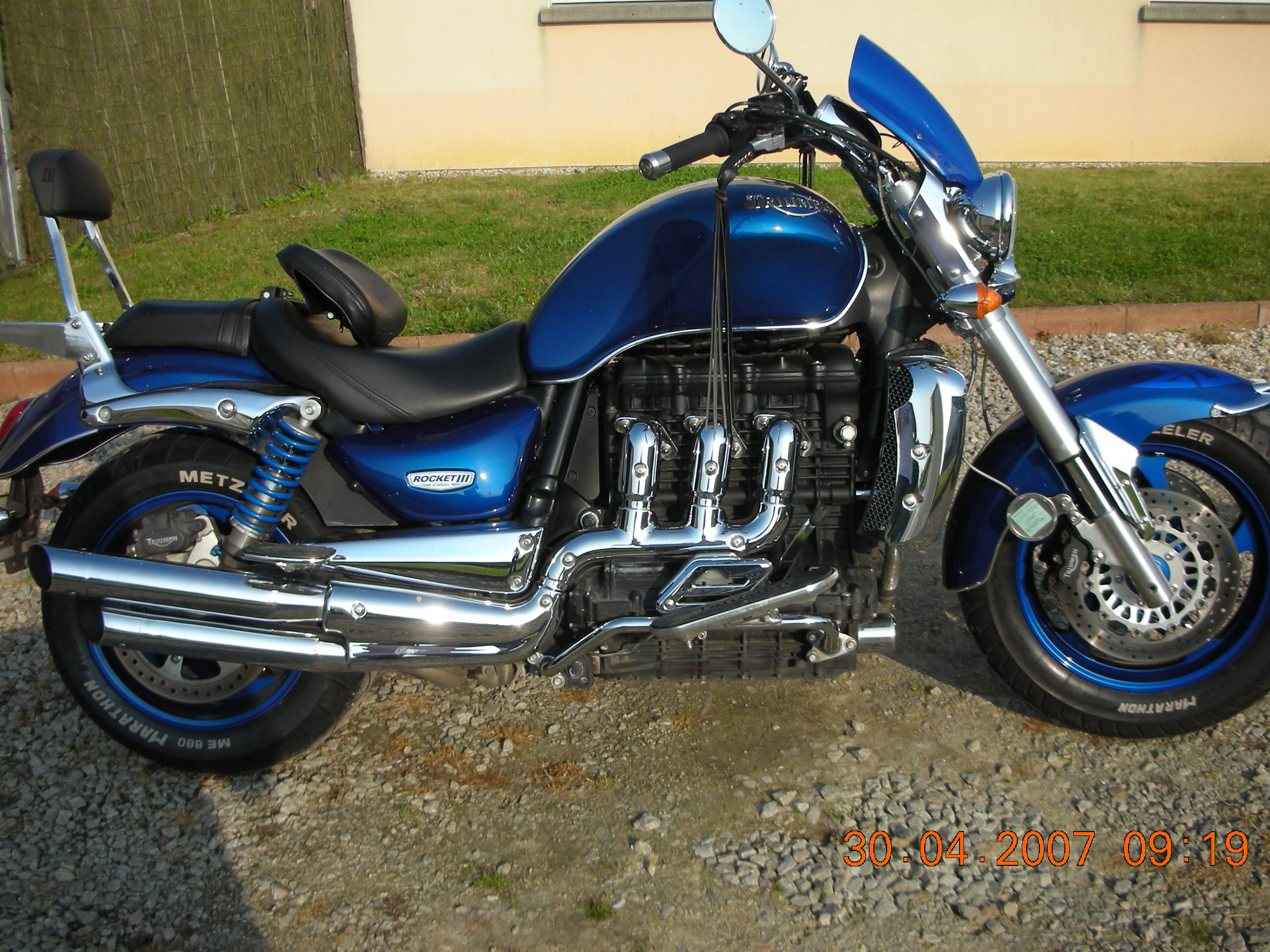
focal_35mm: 38
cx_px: 644
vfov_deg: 37.7
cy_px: 440
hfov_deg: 49.0
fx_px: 1394
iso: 50
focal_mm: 5.8
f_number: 8.5
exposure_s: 1/84
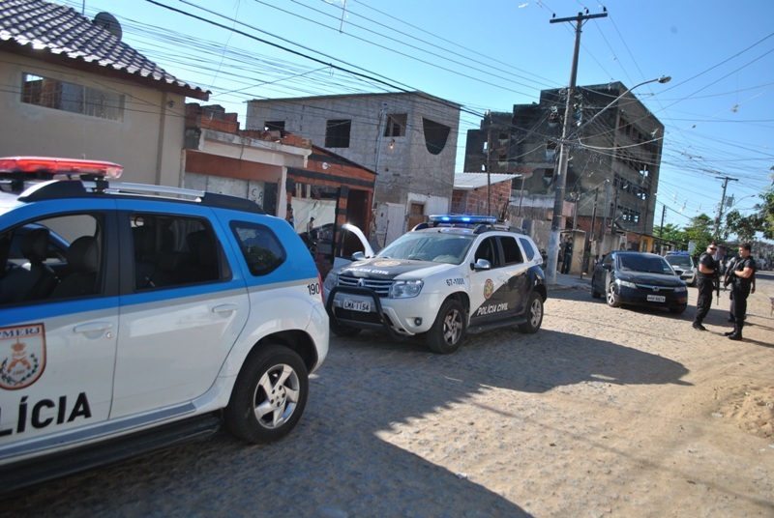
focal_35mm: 27
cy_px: 259
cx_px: 387
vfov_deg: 48.1
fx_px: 581
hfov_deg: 67.3
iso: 160
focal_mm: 18
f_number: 4
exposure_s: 1/1000
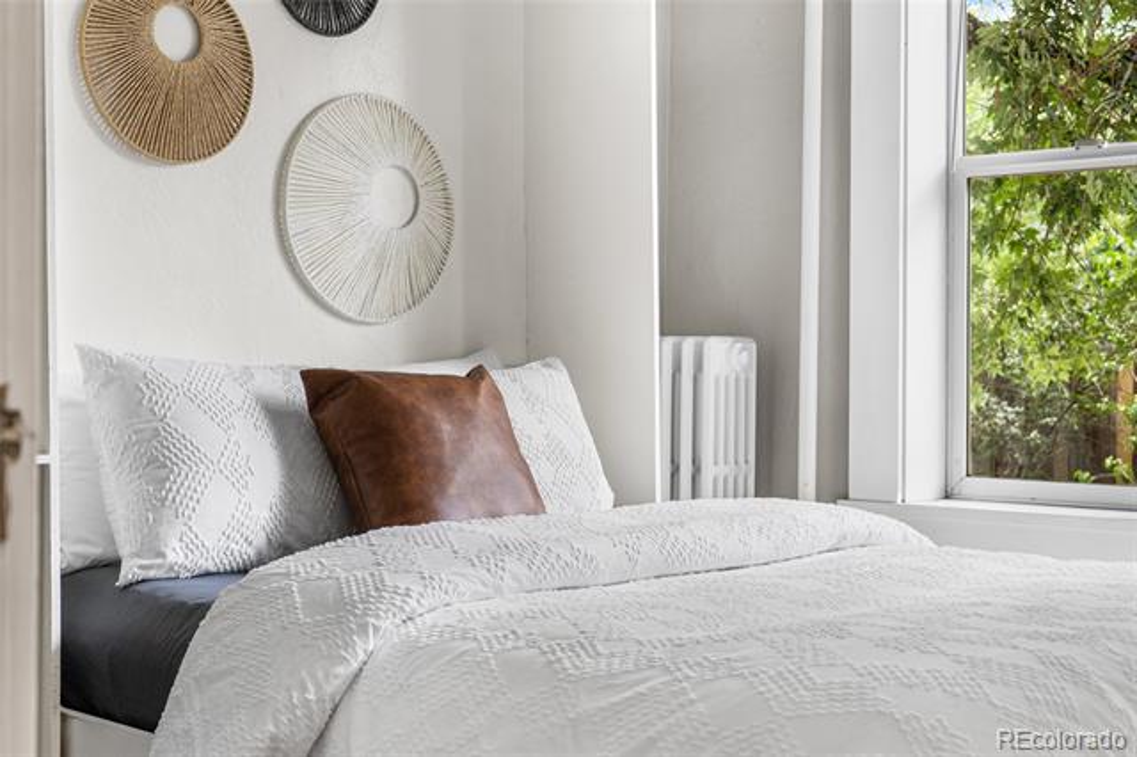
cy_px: 378
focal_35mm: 51
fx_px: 1610
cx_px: 568
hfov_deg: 38.9
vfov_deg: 26.5
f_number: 4
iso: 160
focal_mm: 34.5
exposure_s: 1/6
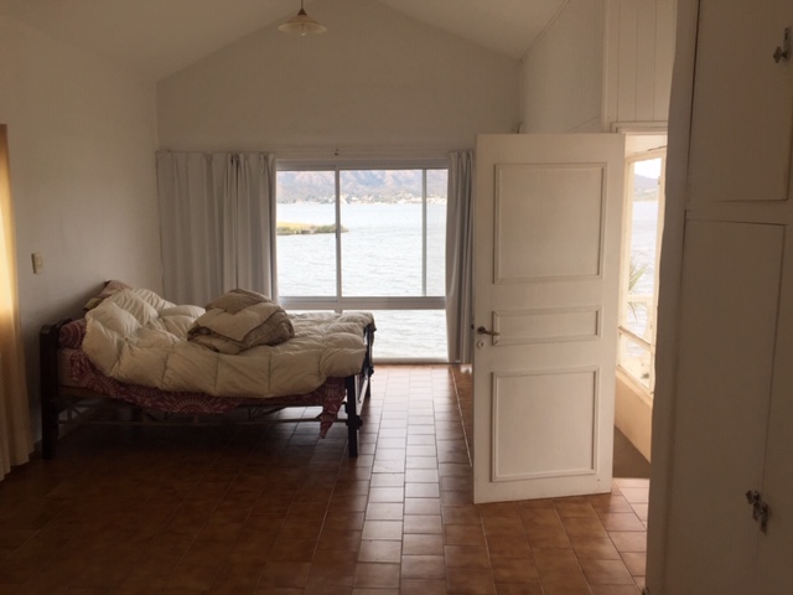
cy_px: 298
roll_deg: -1.0
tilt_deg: -7.9
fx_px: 664
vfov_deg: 48.2
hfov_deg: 61.7
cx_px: 396
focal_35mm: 29
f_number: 2.2
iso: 32
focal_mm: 4.15
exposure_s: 1/267
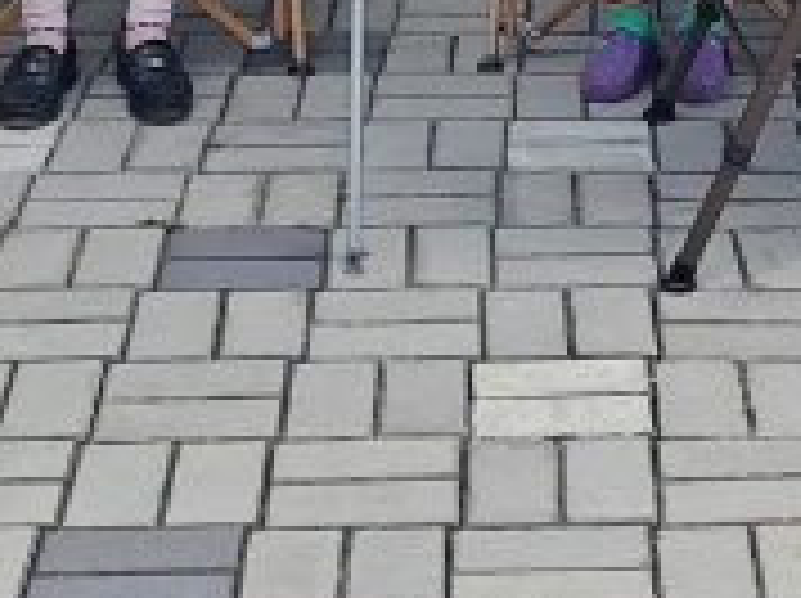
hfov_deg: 14.5
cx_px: 693
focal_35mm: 135
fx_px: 3120
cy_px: -562
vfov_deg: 10.2
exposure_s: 1/461
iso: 25
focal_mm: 5.23
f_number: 1.8
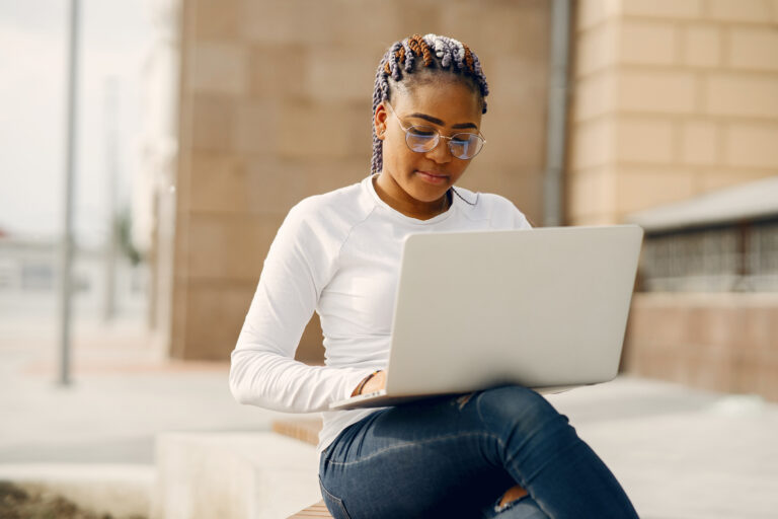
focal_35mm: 85
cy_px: 260
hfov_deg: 23.9
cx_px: 389
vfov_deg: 16.1
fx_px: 1837
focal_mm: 85
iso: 320
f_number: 2.5
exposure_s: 1/3200
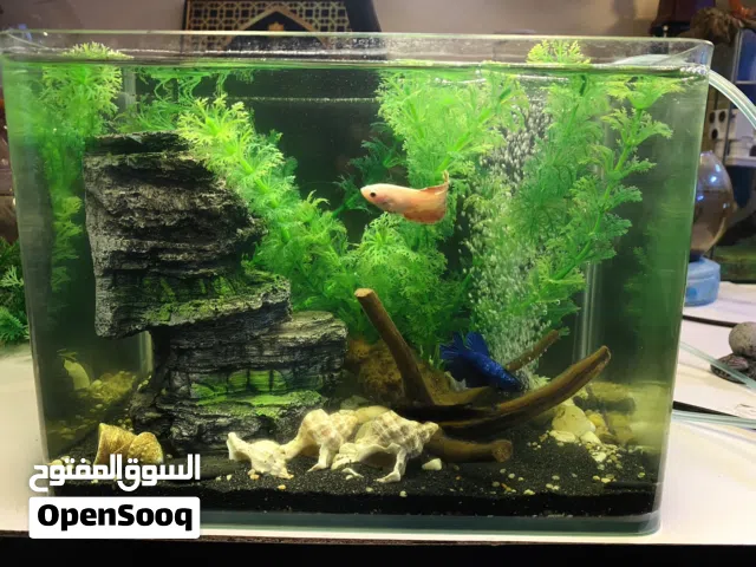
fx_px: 568
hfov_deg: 67.3
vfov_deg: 53.1
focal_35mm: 26
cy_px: 284
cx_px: 378
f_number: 1.8
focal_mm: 4.25
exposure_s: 1/50
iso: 160
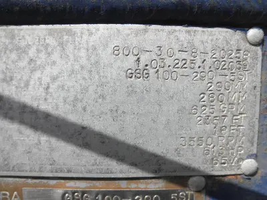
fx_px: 216
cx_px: 134
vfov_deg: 49.7
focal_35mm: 28
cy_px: 100
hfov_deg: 63.4
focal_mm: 5
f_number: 8.5
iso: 64
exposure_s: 1/125
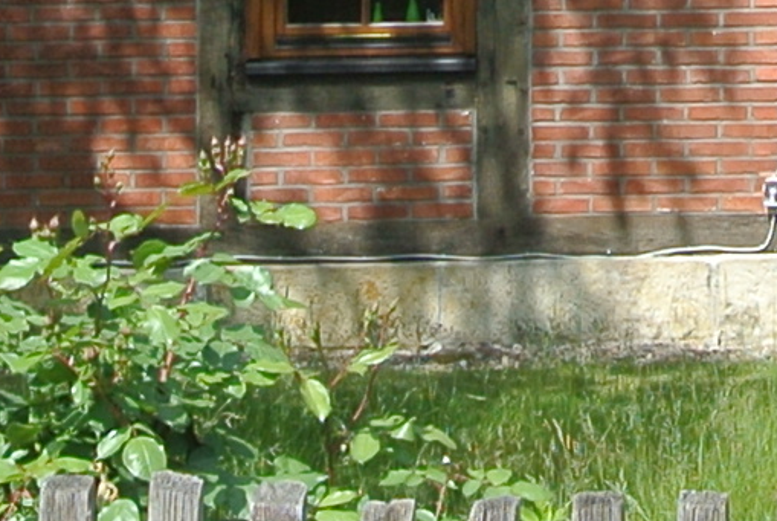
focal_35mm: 137
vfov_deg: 9.7
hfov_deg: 14.4
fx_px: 2961
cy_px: -318
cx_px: 954
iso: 100
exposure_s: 1/400
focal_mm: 6.7
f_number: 5
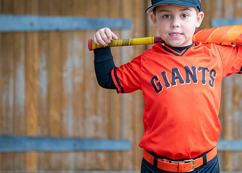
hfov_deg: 21.3
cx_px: 176
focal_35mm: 93
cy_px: 52
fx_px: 639
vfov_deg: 15.3
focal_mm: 50
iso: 500
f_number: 1.2
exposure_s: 1/800
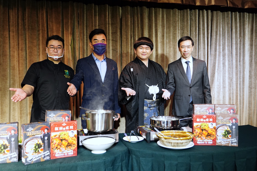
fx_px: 243
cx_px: 128
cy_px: 86
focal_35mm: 34
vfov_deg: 38.9
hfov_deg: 55.8
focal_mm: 34
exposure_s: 1/160
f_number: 4
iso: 3200
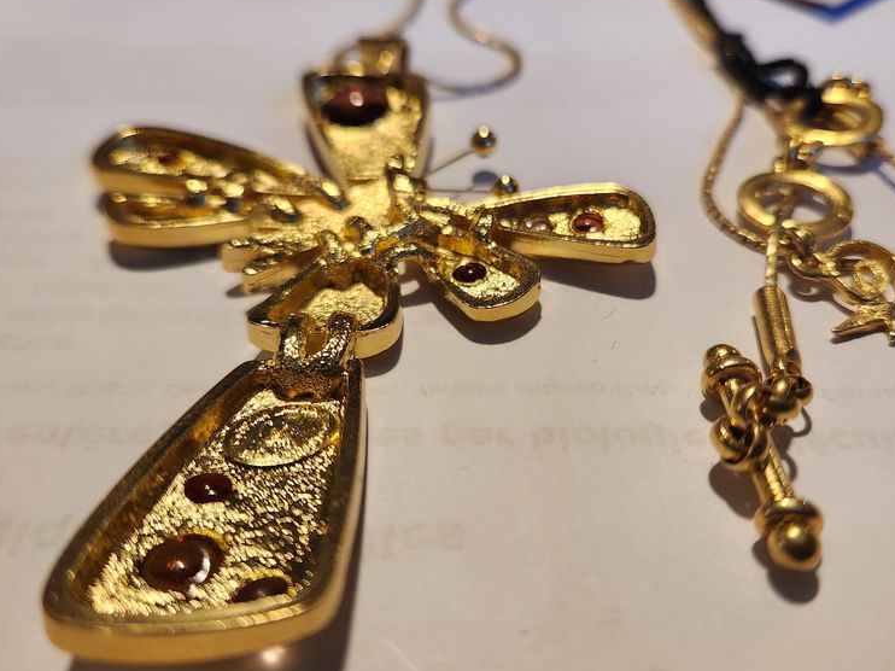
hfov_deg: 58.3
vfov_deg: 45.4
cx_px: 480
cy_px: 339
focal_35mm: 31
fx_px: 801
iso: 320
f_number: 1.8
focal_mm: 5.4
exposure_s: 1/100
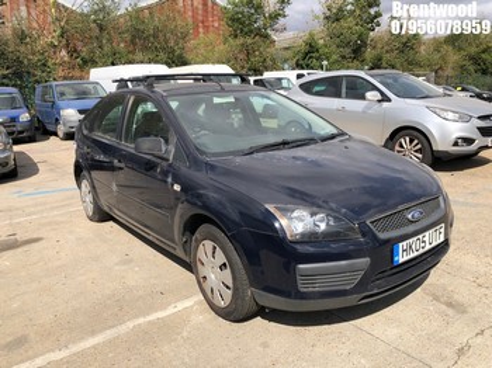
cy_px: 184
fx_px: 398
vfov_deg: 49.7
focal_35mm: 28
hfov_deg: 63.5
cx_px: 246
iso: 20
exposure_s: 1/1919
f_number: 1.8
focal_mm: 4
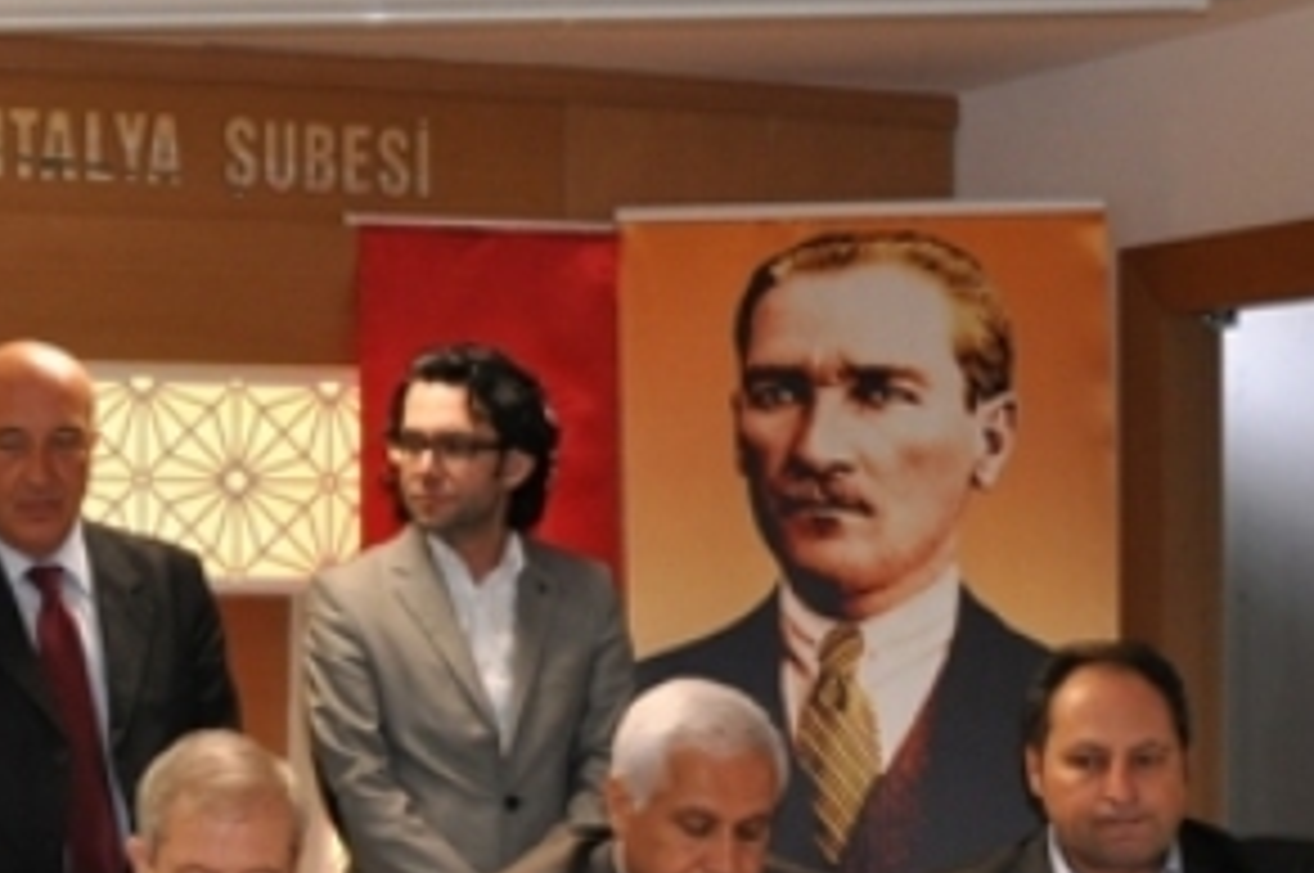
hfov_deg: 21.7
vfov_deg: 15.8
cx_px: -297
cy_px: 520
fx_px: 3149
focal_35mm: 86
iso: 800
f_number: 3.8
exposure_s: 1/60
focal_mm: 21
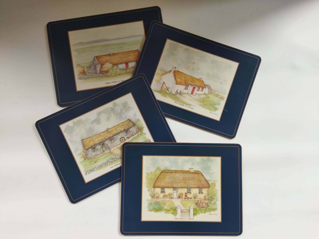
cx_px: 160
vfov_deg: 51.4
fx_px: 249
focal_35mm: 27
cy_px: 120
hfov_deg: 65.3
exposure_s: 1/50
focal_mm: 4.71
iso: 149
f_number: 1.79
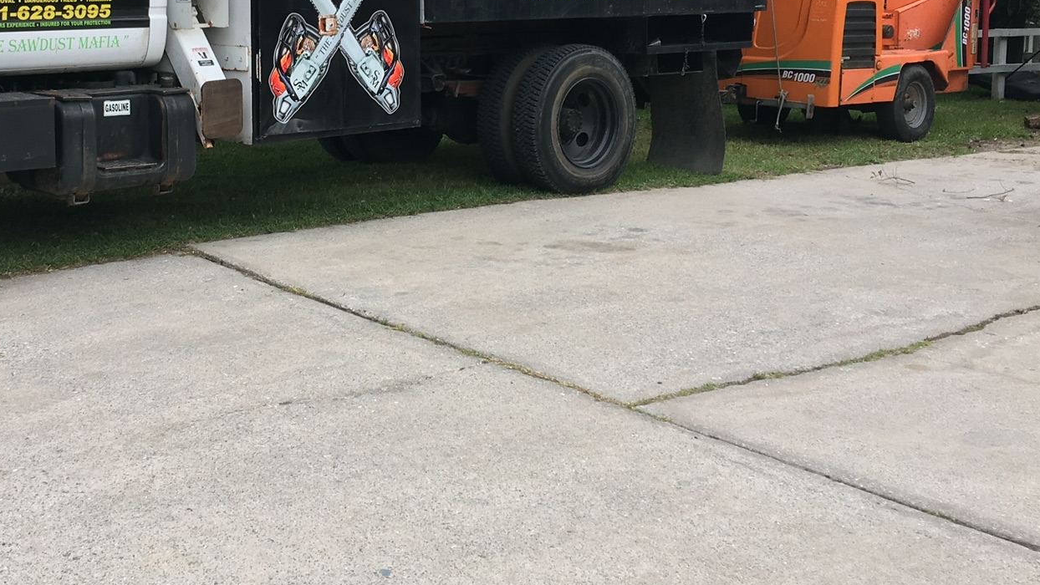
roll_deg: -2.4
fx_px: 1434
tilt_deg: -2.6
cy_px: 108
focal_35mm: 52
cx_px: 329
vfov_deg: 22.7
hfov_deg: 39.3
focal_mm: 4.15
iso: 25
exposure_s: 1/120
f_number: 2.2
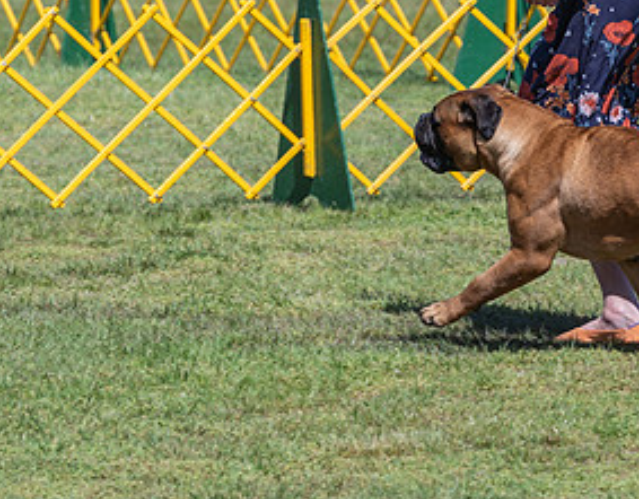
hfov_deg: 4.0
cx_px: 428
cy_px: 12
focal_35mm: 485
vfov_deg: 3.1
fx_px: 9088
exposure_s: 1/640
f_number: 6.3
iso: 125
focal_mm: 197
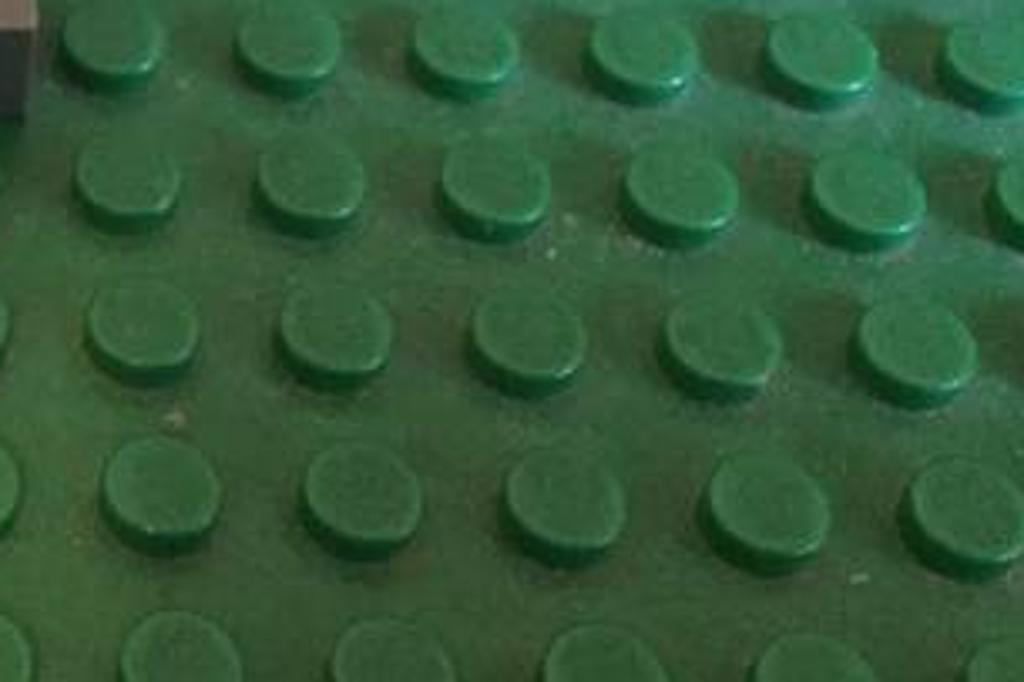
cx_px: -356
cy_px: 52
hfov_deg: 20.6
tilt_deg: -49.0
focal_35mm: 89
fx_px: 2530
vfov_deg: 15.2
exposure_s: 1/17
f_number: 2.2
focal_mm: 4.15
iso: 500
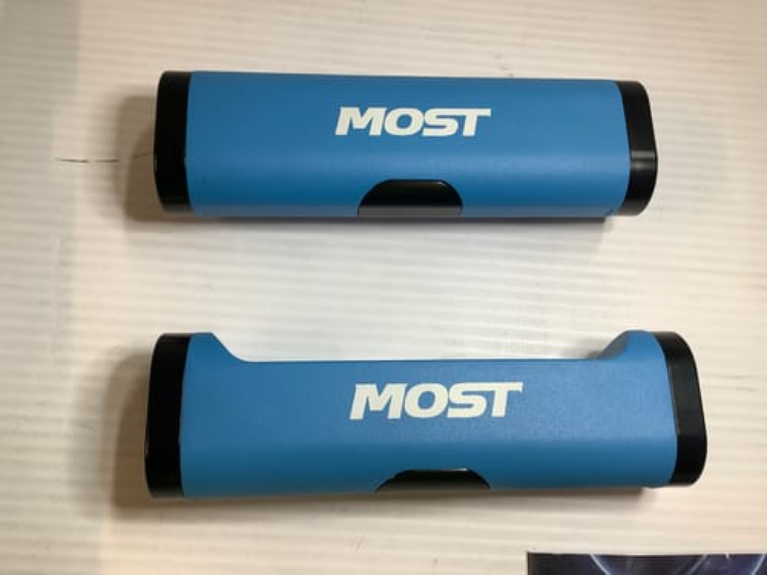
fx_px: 687
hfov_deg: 58.4
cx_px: 384
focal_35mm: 31
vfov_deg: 45.4
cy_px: 288
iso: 50
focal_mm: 3.3
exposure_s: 1/50
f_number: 2.4
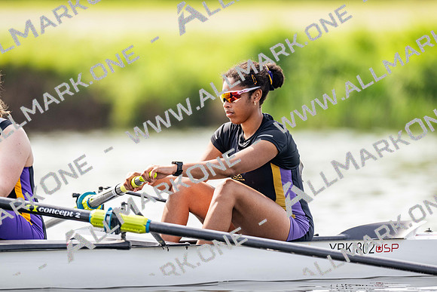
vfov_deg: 2.3
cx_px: 218
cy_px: 146
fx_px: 7285
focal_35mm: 600
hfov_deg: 3.4
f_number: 4
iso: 720
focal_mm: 600
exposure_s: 1/2500
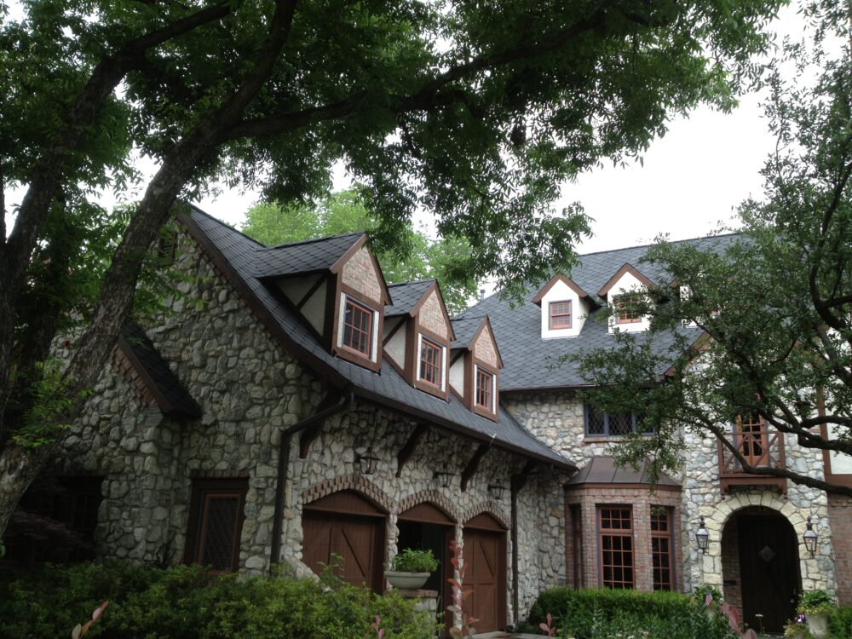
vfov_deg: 40.7
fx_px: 861
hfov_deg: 52.6
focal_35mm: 35
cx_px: 426
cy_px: 320
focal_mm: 4.28
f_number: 2.4
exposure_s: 1/128
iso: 50
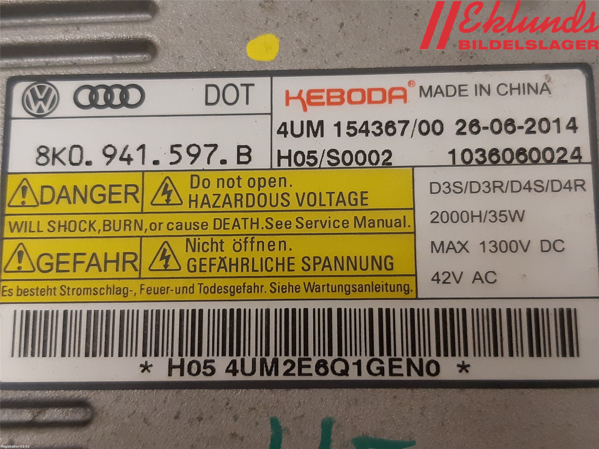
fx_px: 450
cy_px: 224
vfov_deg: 53.1
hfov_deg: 67.3
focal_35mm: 26
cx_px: 300
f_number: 1.7
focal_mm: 3.93
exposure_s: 1/50
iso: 250
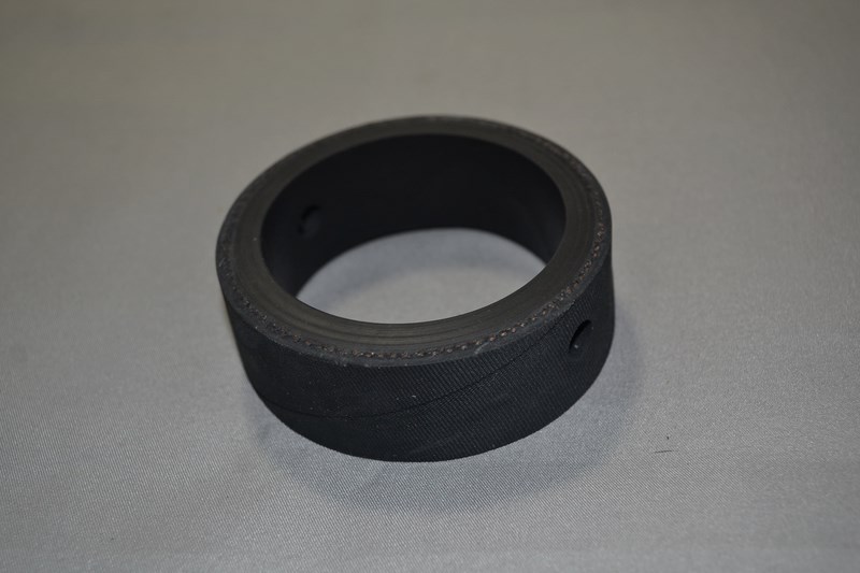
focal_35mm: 48
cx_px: 430
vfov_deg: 28.1
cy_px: 286
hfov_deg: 41.1
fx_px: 1146
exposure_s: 1/60
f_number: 4.8
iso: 250
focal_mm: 32
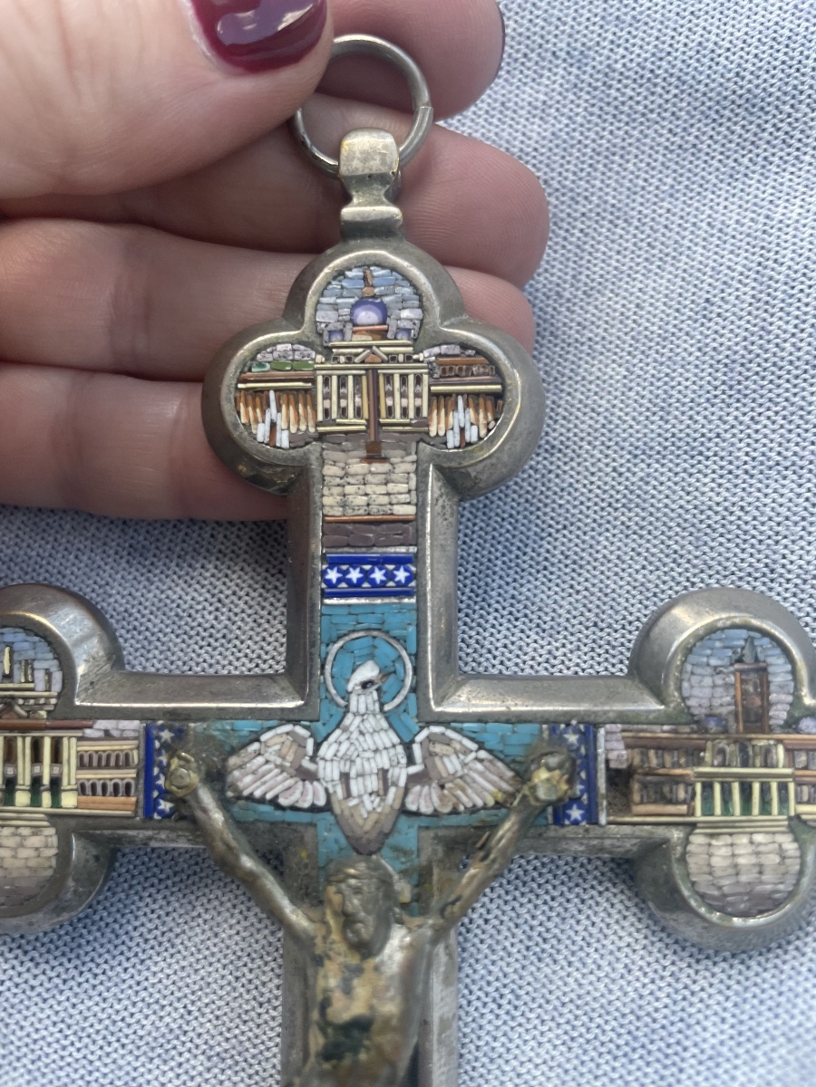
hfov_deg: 53.1
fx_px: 817
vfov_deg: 67.3
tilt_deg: -62.4
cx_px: 408
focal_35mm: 26
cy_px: 544
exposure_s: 1/265
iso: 32
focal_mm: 4.2
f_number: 1.6
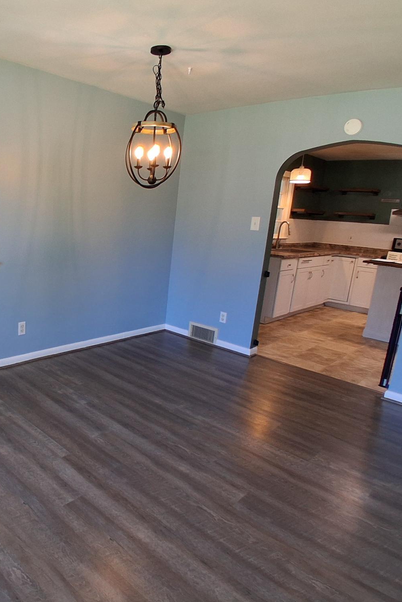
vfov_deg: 73.7
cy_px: 299
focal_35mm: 24
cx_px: 71
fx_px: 402
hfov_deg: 49.5
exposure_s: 1/60
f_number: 2.2
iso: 100
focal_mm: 1.4
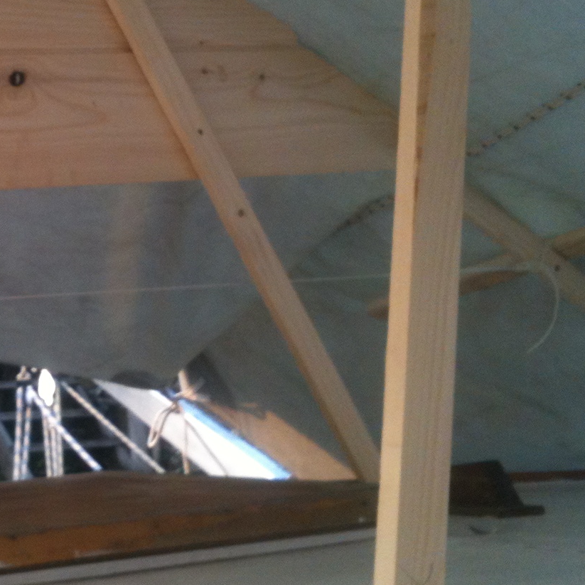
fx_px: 1472
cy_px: 222
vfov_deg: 22.4
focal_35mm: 77
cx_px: -53
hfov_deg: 21.4
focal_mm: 3.85
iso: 80
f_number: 2.8
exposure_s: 1/120
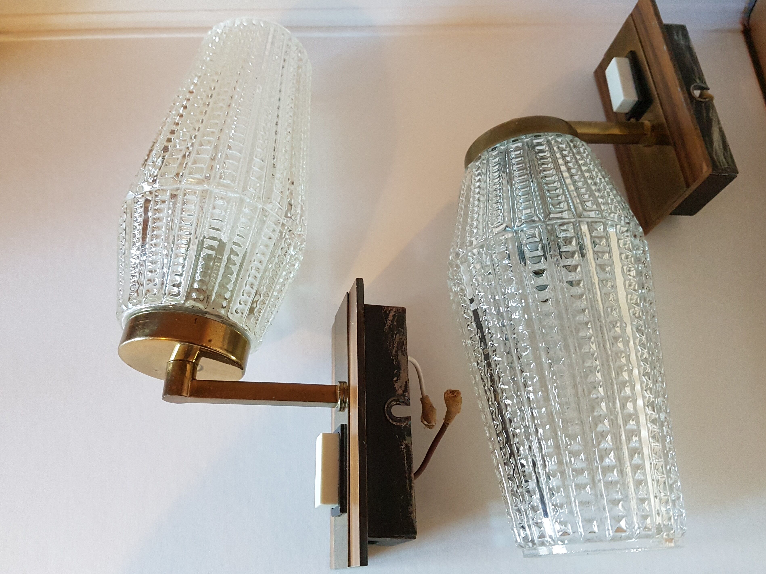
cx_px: 383
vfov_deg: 53.1
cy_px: 287
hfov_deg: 67.3
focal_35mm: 26
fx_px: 575
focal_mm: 4.2
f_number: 1.7
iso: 200
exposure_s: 1/25
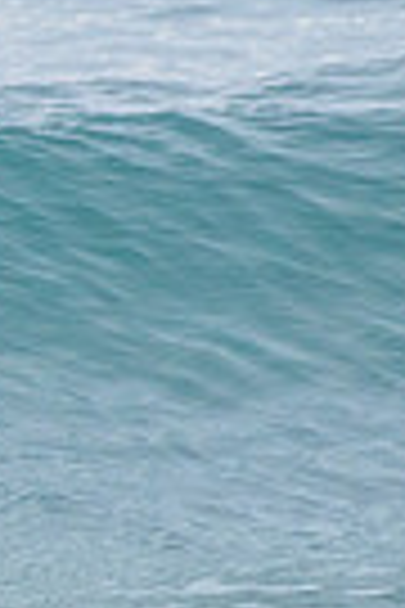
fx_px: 44496
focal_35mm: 2637
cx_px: -1061
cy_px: 215
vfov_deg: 0.8
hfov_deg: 0.5
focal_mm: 500
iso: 1400
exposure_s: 1/2000
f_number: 5.6
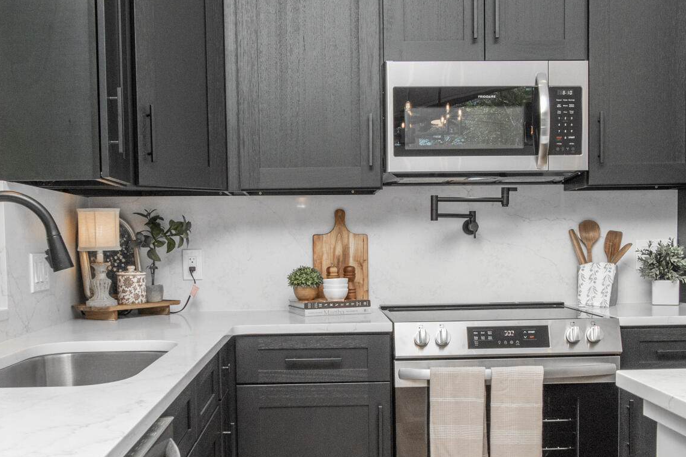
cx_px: 331
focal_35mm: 42
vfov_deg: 31.7
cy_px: 296
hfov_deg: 46.4
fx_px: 800
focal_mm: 16
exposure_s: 1/250
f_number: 9
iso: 400
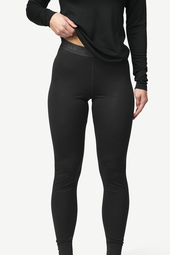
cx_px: 80
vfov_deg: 13.7
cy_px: 147
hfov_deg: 9.1
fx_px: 1062
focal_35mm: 150
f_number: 5
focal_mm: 122
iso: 500
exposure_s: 1/60
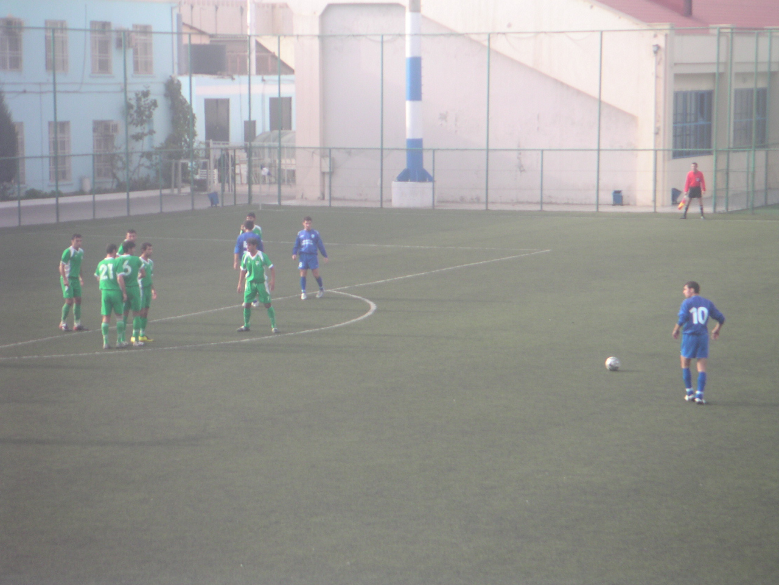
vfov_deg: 13.3
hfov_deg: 17.7
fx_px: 2498
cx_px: 390
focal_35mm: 111
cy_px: 292
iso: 50
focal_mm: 17.1
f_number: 3.6
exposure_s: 1/125
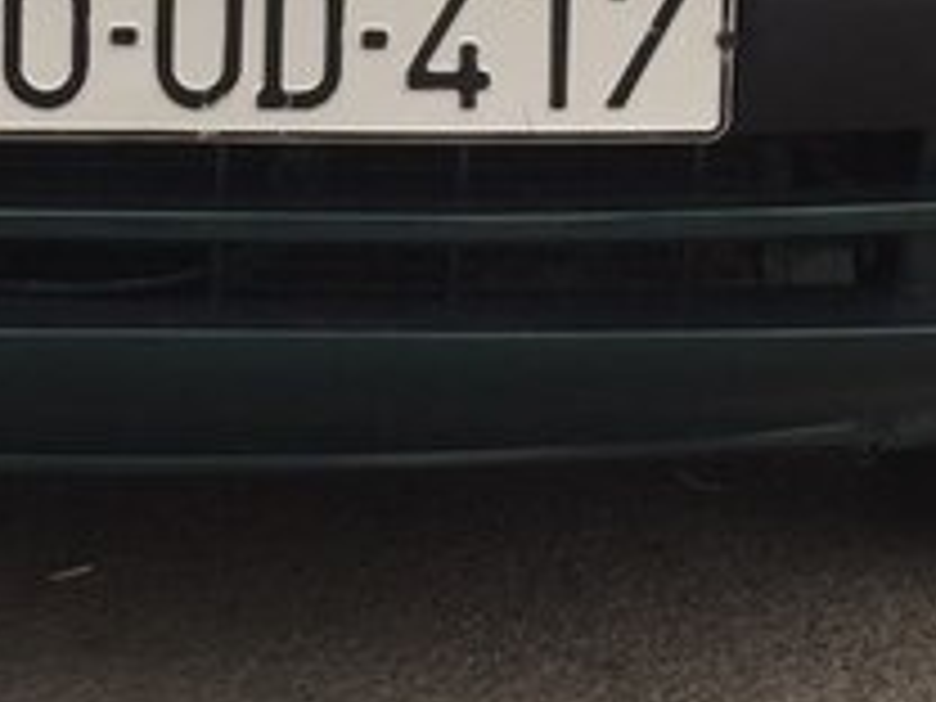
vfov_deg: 15.2
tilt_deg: +1.1
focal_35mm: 92
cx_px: 153
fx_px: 2488
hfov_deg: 21.0
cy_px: -263
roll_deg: -0.3
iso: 32
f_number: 2.2
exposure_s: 1/100
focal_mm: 4.15
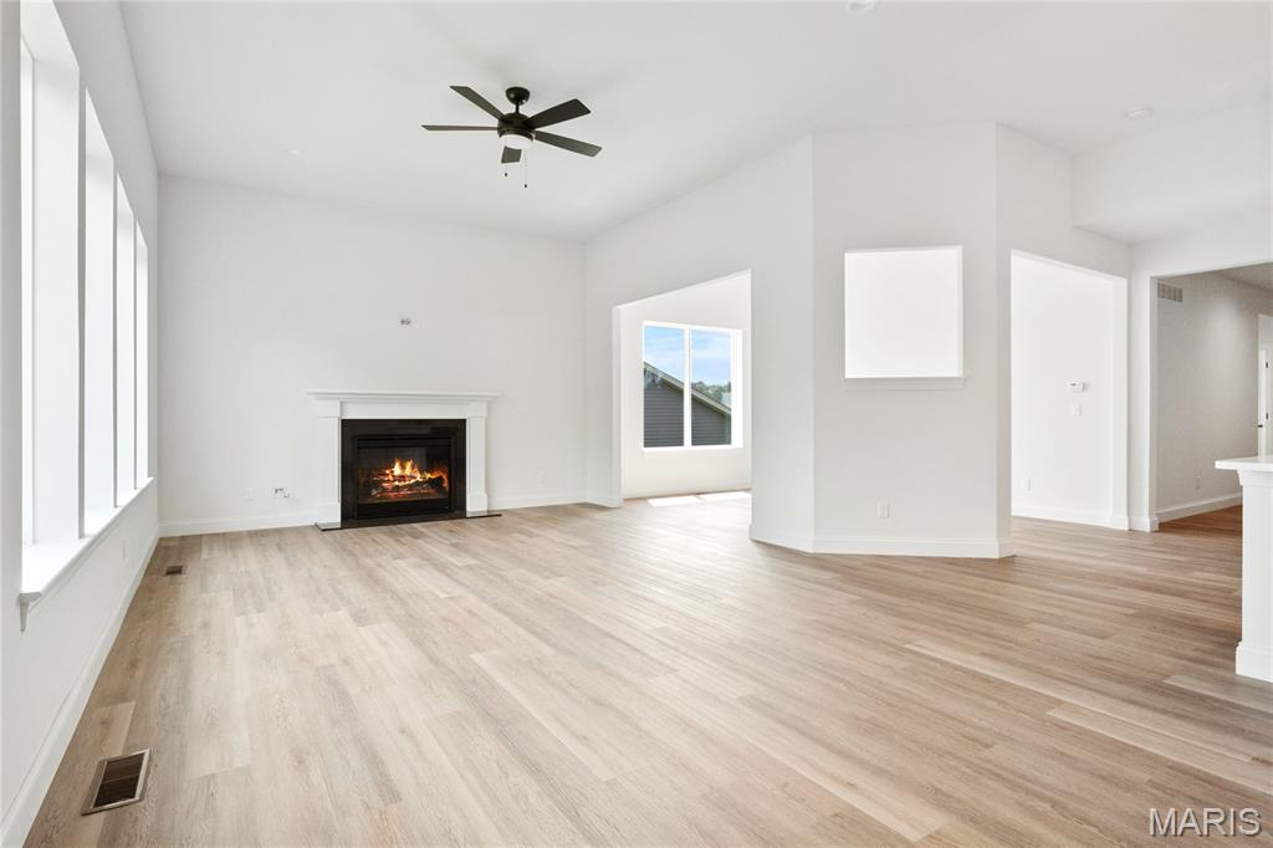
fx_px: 636
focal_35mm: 18
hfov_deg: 90.0
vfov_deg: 67.3
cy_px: 424
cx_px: 636
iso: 400
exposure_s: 1/40
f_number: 8
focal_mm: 9
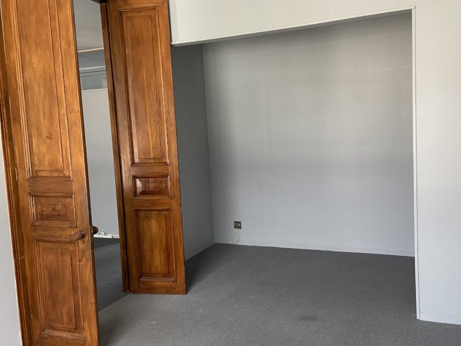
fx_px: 413
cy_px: 169
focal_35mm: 31
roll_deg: +1.9
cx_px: 254
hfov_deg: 58.2
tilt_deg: -5.2
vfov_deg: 45.4
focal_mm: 4.25
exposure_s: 1/60
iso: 125
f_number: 1.8
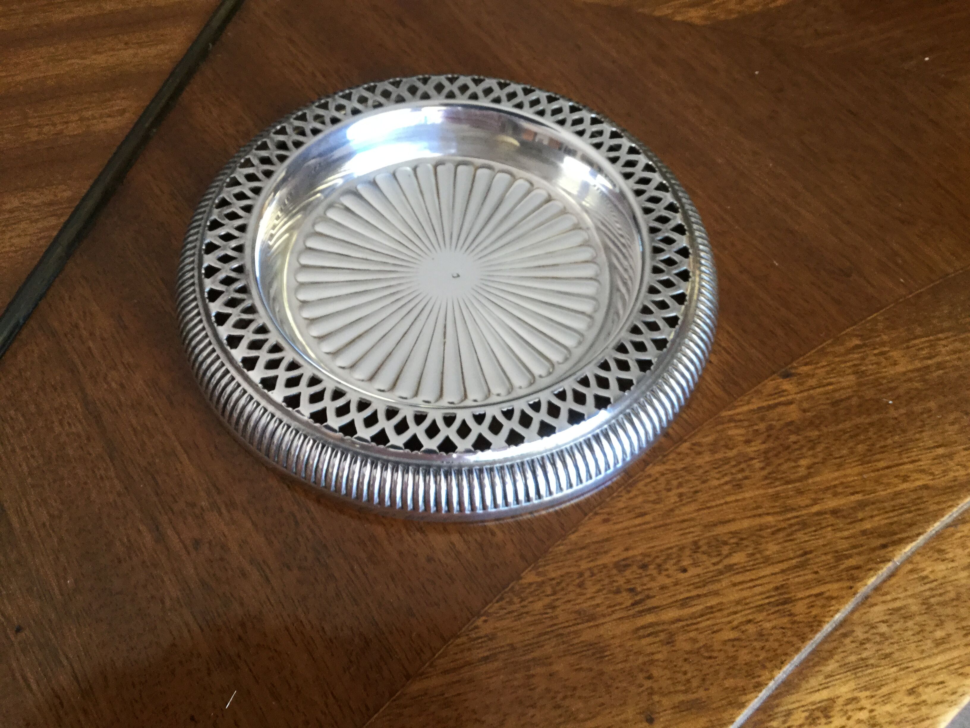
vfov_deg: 45.4
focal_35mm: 31
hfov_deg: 58.4
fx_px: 869
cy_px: 364
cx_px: 485
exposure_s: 1/33
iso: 50
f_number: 2.4
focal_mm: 3.3
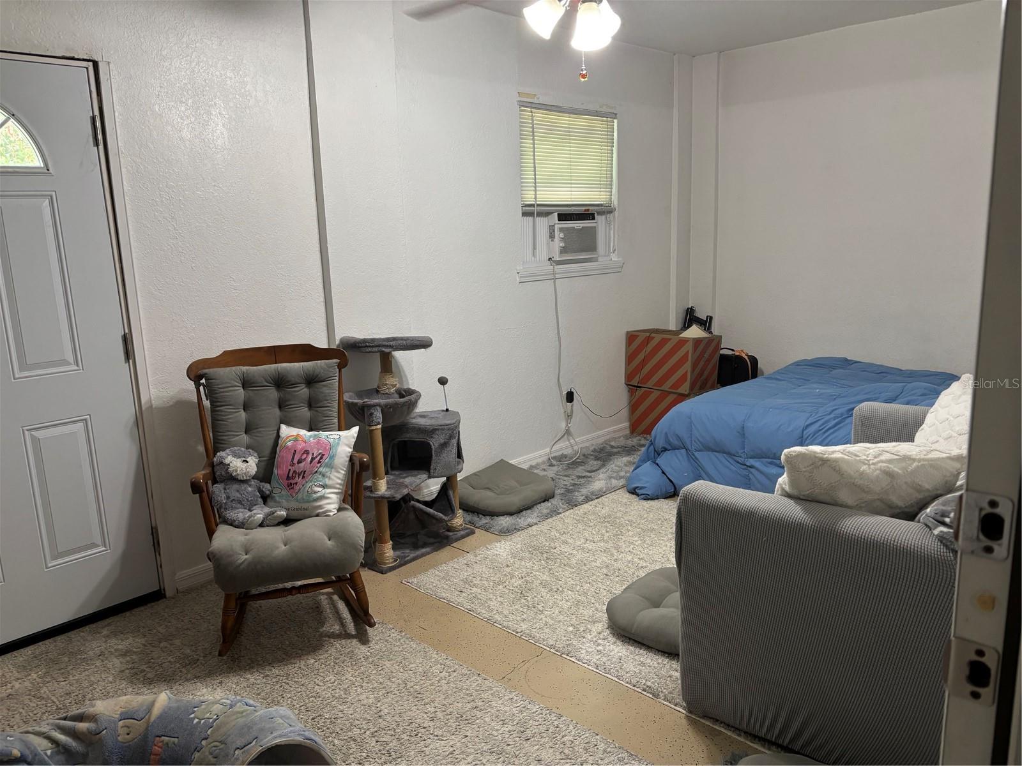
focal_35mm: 26
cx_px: 511
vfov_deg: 53.1
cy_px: 383
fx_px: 768
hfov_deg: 67.3
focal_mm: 5.96
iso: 160
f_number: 1.6
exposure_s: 1/60
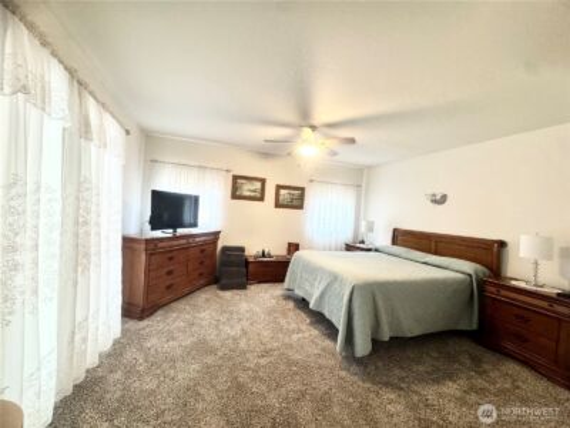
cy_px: 214
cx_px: 285
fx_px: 231
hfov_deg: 102.1
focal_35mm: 14
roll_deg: -4.2
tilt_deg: +0.0
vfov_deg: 85.7
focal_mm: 2.22
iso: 250
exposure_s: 1/60
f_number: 2.2
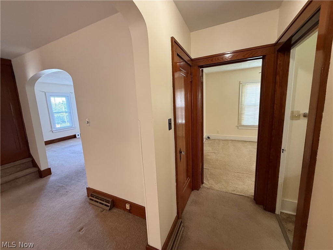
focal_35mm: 14
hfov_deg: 102.1
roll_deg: +2.6
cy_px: 125
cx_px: 166
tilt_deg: -8.1
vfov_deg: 85.7
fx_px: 135
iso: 400
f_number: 2.2
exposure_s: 1/60
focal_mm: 2.22
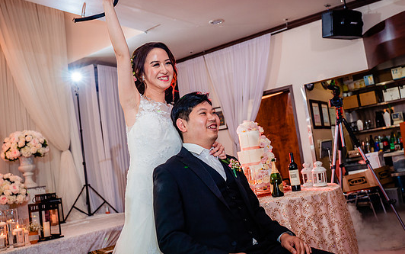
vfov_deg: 35.3
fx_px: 398
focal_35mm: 36
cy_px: 115
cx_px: 241
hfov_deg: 53.6
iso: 1000
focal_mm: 28
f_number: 3.5
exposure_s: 1/160
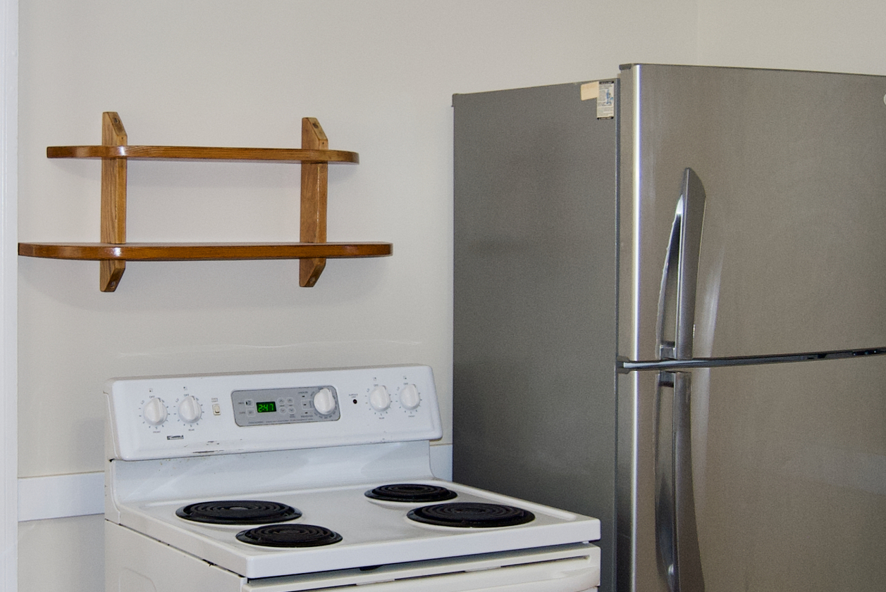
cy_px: 260
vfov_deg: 20.7
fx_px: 1626
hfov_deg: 29.9
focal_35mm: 66
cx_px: 193
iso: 200
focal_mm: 18
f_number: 3.5
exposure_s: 1/60
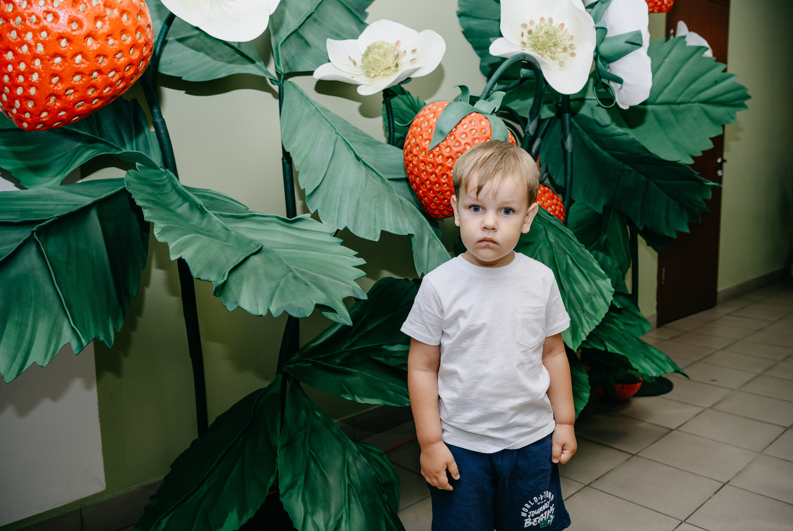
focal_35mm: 32
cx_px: 418
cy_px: 252
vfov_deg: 41.7
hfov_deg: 59.3
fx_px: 696
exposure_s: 1/160
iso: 320
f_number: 4
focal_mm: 30
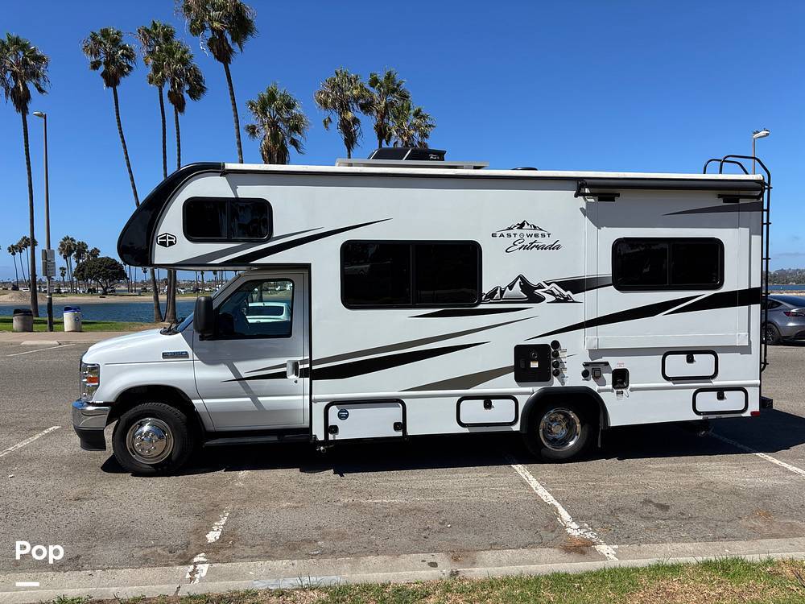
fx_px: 605
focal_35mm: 26
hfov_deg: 67.3
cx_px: 402
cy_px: 302
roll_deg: +0.8
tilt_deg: +0.2
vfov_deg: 53.1
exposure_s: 1/4255
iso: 50
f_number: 1.6
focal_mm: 5.96
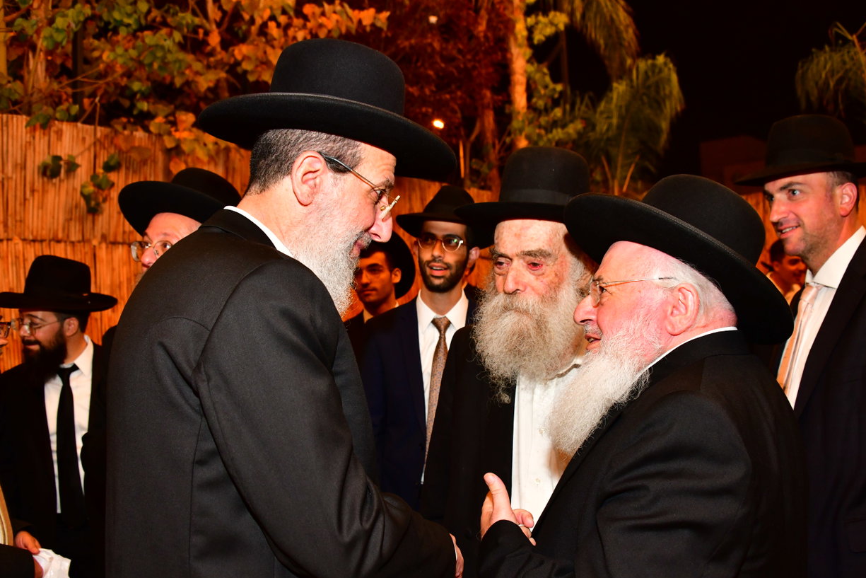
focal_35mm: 32
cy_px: 324
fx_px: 770
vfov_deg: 41.1
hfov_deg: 58.7
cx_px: 450
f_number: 5.6
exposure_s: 1/125
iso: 1250
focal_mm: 28
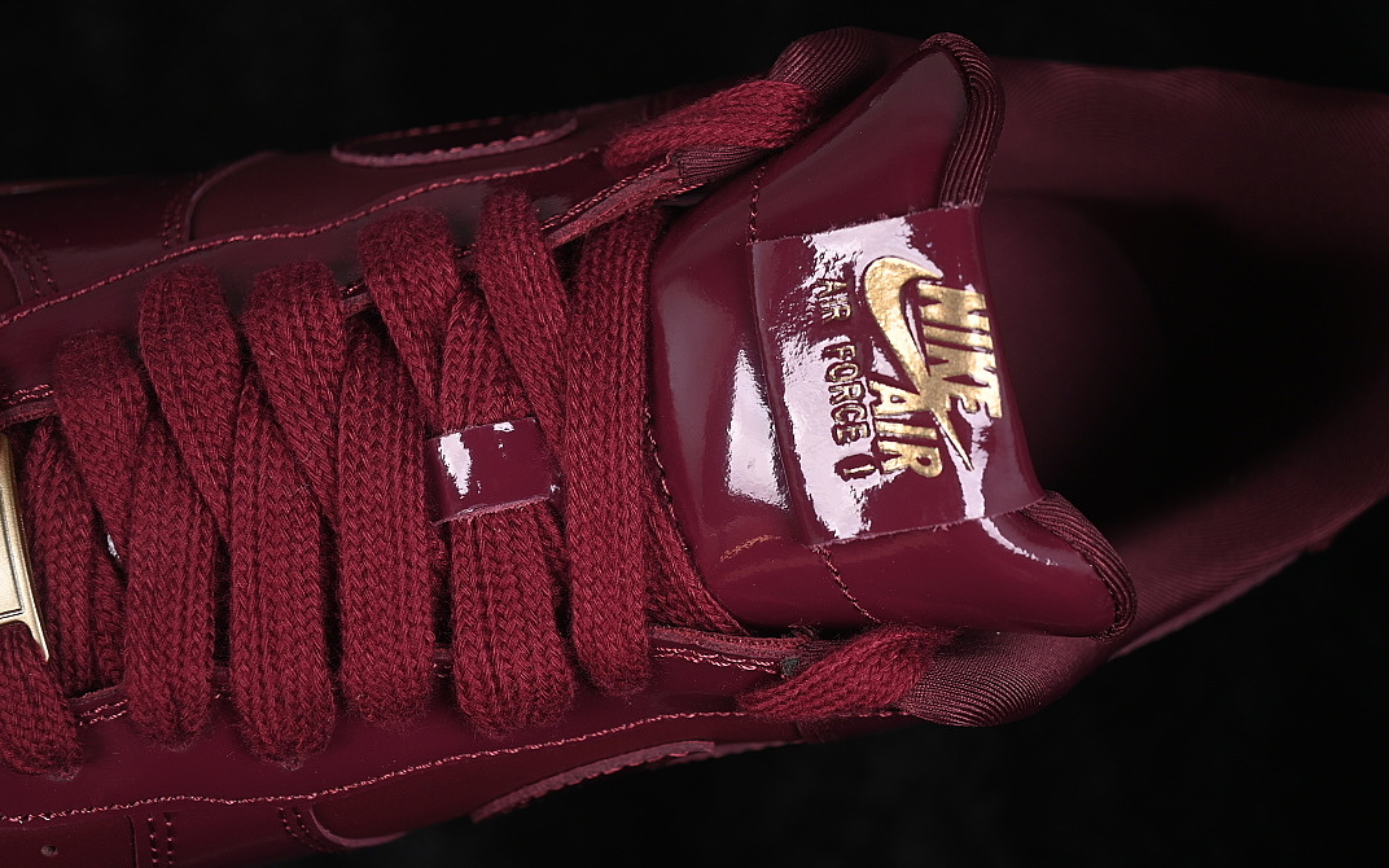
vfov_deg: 16.9
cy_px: 433
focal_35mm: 77
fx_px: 2915
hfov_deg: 26.8
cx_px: 693
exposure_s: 1/60
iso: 160
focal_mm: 50
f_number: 6.3
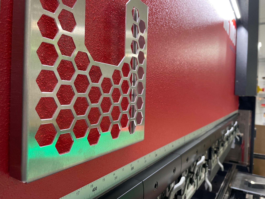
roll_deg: -1.5
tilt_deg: -0.3
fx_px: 199
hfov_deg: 67.3
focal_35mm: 26
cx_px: 132
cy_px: 100
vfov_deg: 53.1
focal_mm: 4.2
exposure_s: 1/60
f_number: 1.6
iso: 320
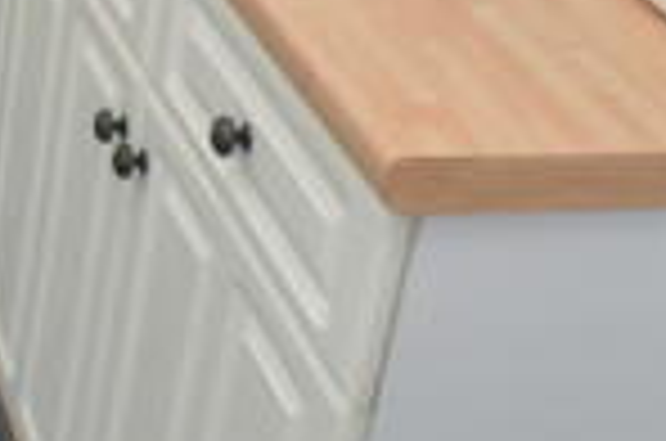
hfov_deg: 13.6
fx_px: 2455
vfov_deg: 9.7
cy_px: -387
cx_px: -572
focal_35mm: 133
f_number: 8
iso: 200
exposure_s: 1/15
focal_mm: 20
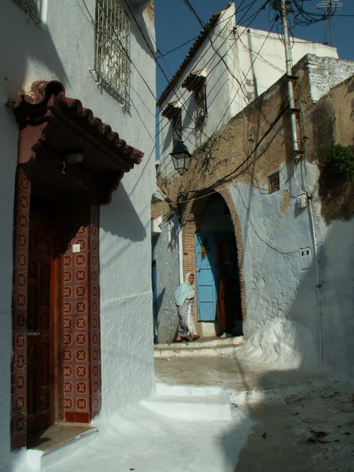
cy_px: 236
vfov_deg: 52.6
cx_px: 177
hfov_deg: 40.7
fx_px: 477
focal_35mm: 35
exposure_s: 1/320
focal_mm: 5.86
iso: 50
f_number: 8
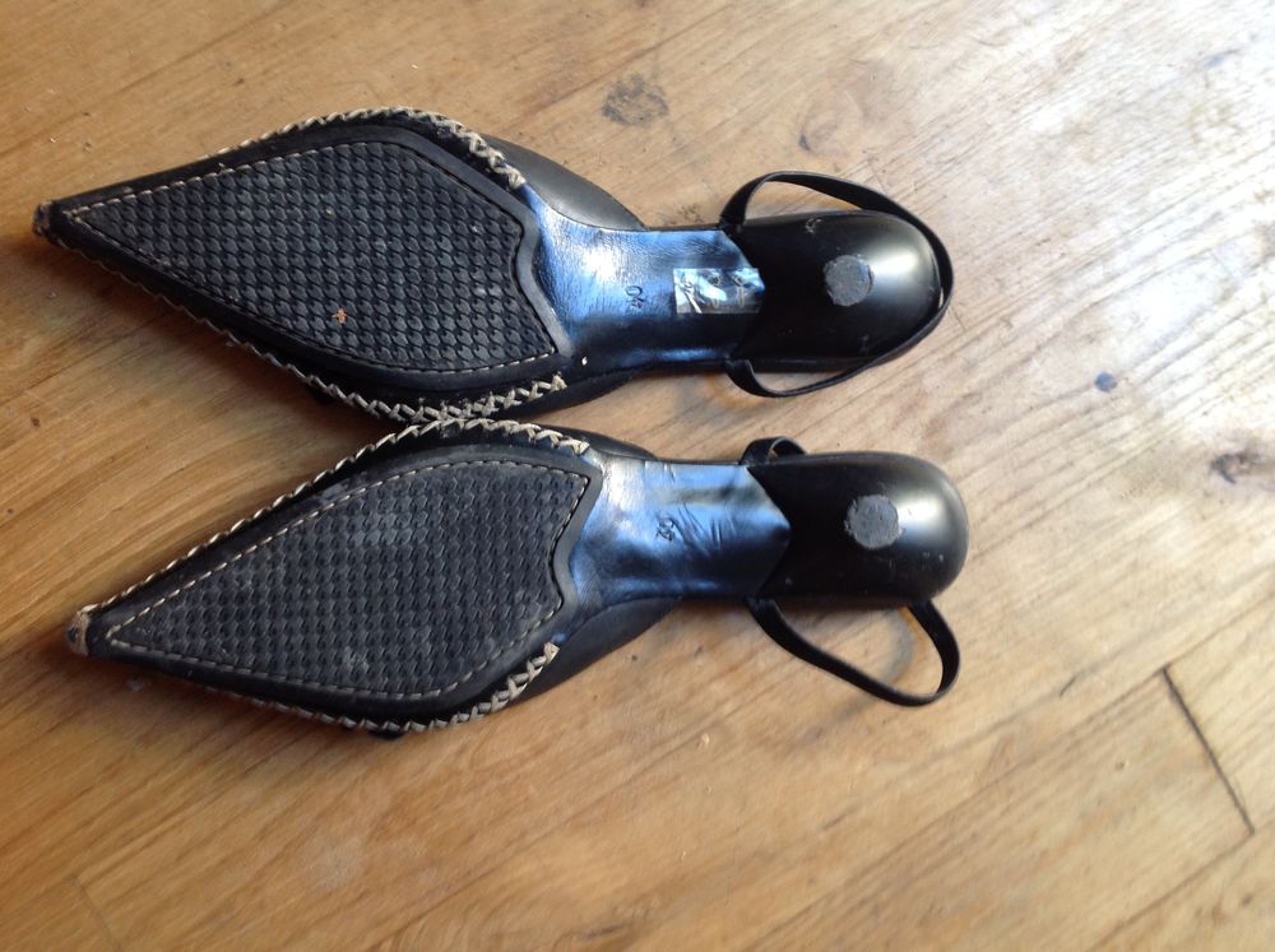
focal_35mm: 35
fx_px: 1287
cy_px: 476
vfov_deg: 40.6
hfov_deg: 52.7
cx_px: 638
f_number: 2.4
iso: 64
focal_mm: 4.28
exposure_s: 1/15
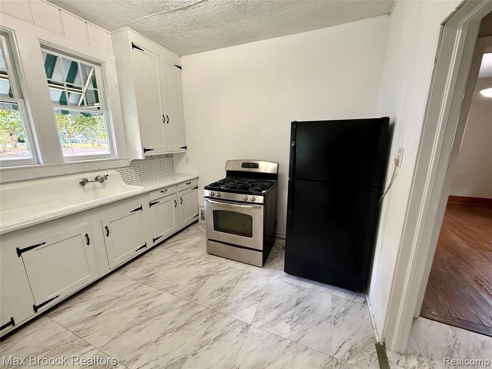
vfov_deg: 85.7
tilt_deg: -13.1
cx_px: 246
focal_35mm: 14
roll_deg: +0.4
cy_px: 184
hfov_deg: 102.1
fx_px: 199
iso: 400
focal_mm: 2.22
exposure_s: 1/60
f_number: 2.2
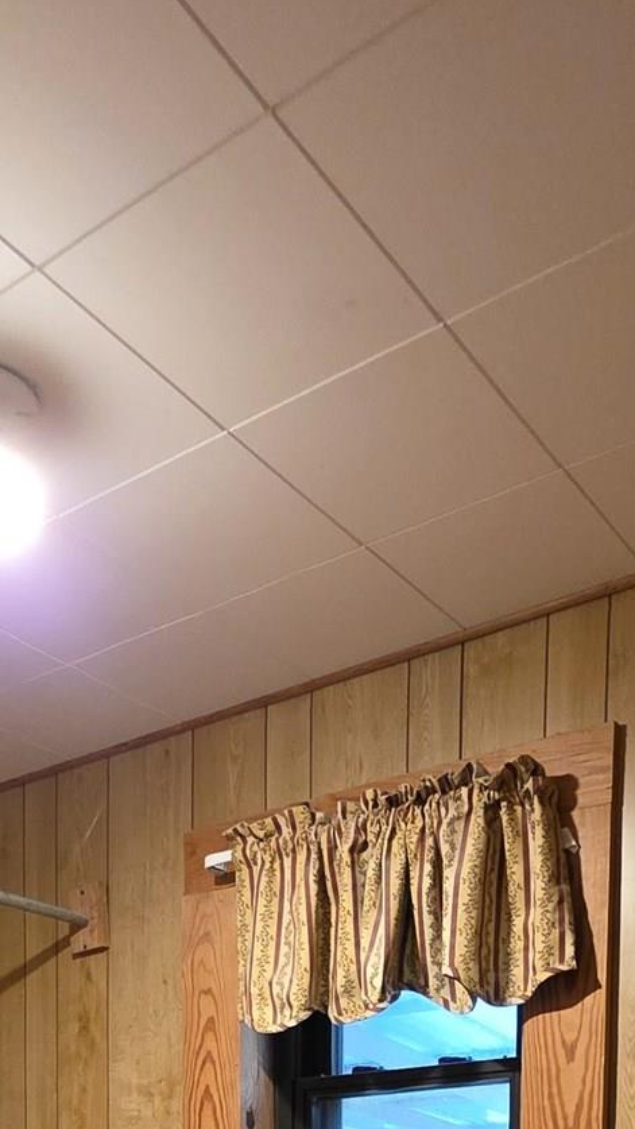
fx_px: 1167
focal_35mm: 39
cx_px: 302
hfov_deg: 30.4
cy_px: 1334
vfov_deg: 38.8
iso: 800
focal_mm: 2.2
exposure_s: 1/60
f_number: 1.9
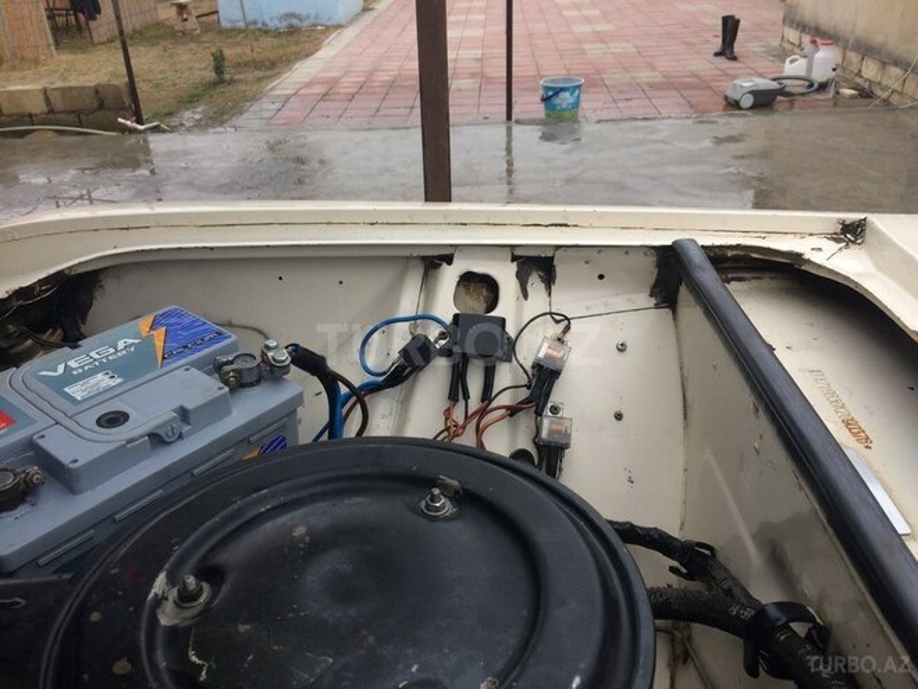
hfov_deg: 61.7
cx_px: 459
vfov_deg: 48.2
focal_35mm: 29
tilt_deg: -30.0
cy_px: 344
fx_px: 769
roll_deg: +3.0
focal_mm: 4.15
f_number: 2.2
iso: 32
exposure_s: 1/100
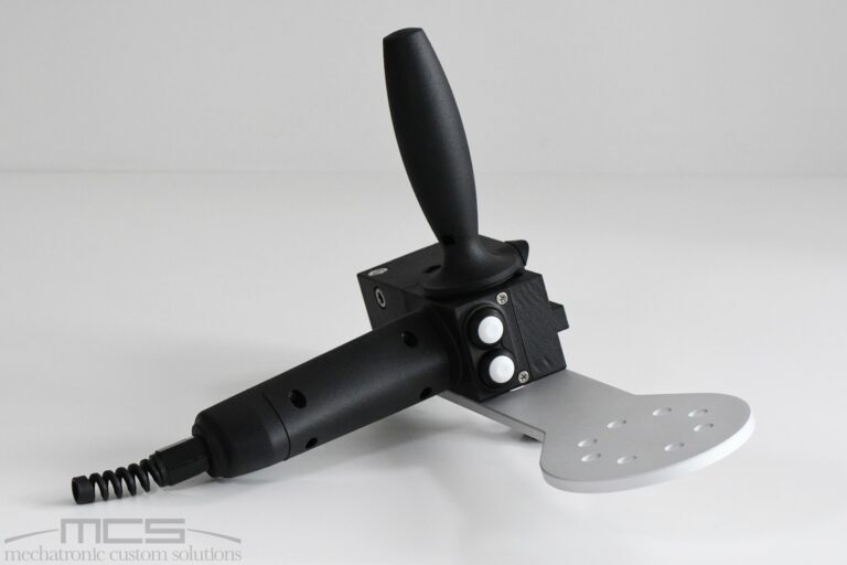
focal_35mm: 105
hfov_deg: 19.5
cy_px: 282
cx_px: 424
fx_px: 2470
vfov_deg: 13.0
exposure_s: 1/125
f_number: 11
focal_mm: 70
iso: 5600
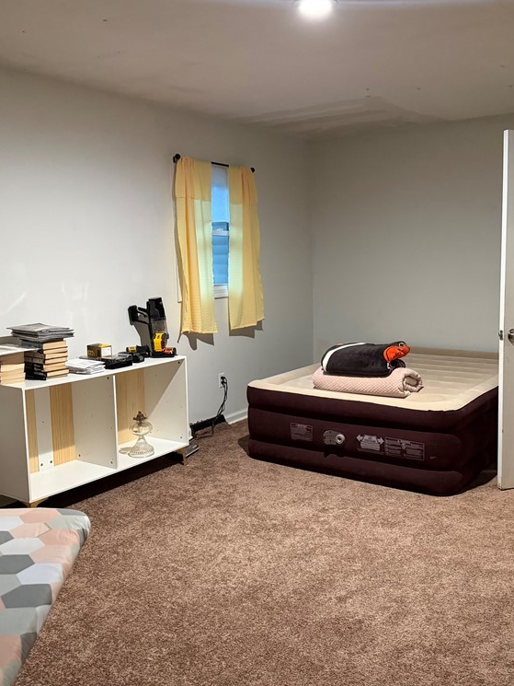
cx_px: 296
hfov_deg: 42.8
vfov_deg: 55.3
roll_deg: +1.0
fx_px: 653
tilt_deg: -7.5
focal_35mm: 33
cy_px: 343
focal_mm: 6.76
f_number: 1.78
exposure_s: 1/60
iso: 800
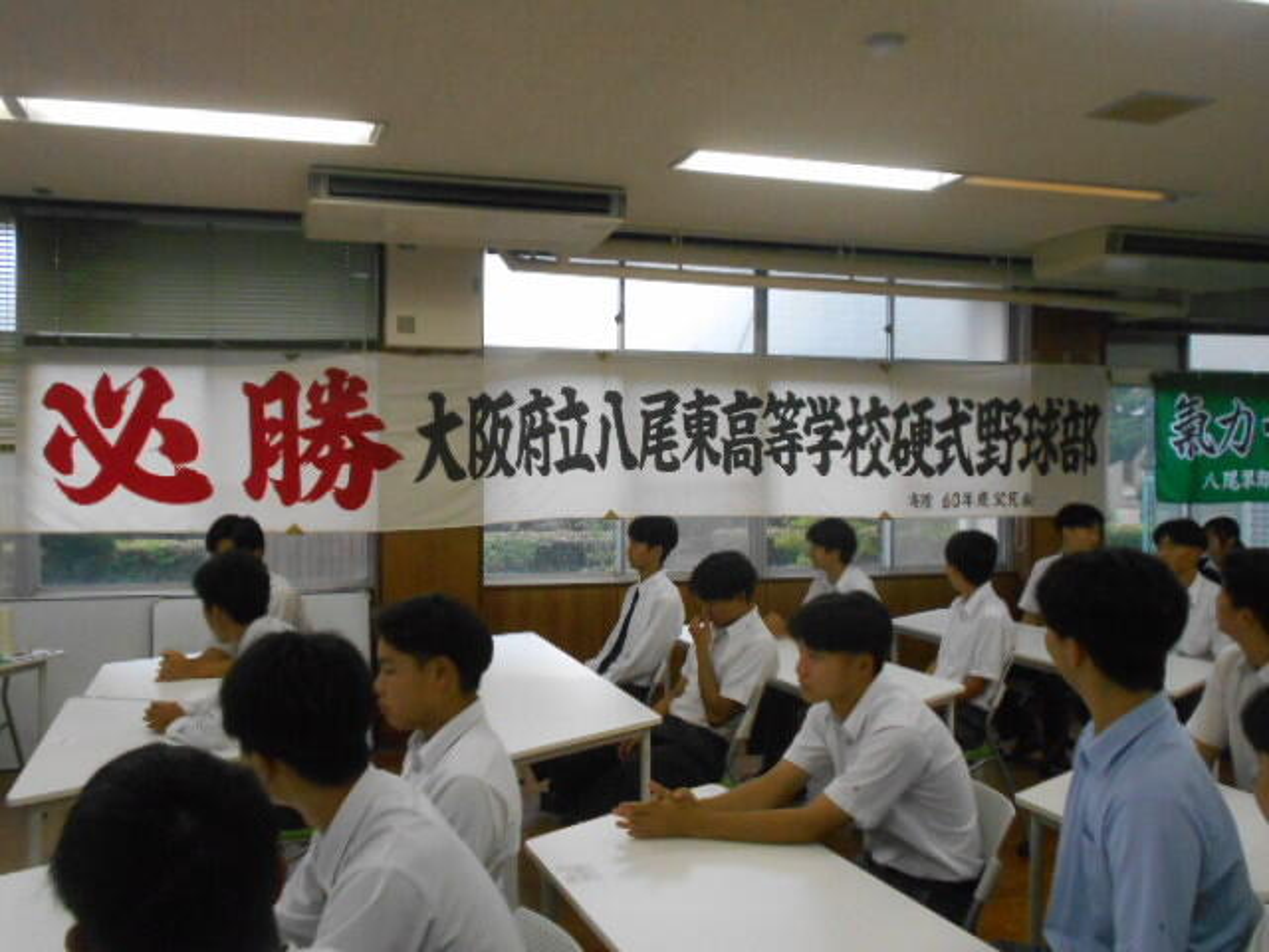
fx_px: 1246
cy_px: 476
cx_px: 634
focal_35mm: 34
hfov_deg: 54.0
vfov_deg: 41.8
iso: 640
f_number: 3.6
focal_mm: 5.8
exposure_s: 1/250
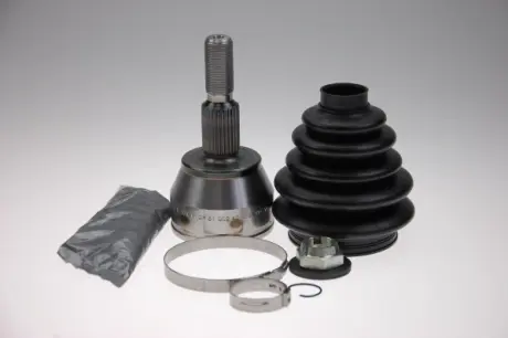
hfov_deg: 21.9
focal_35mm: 93
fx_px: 1311
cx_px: 254
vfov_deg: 14.7
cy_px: 169
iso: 320
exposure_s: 1/500
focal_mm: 62
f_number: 5.6
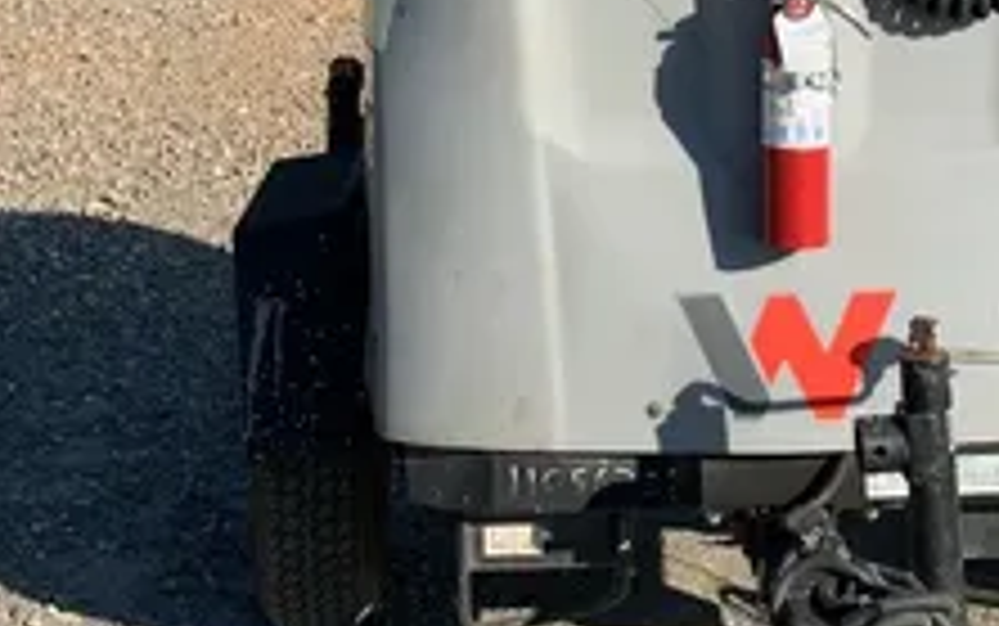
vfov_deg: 13.8
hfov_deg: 22.7
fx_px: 2479
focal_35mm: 91
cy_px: -223
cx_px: 639
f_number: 1.8
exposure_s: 1/1779
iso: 25
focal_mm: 4.25
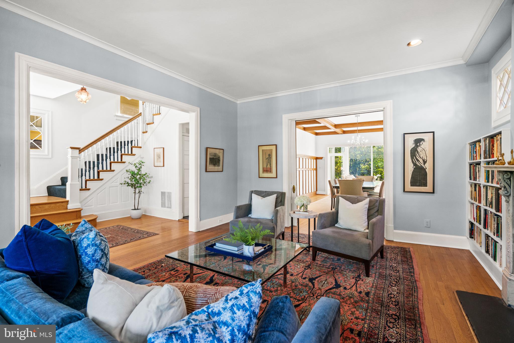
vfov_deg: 73.8
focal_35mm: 16
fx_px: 228
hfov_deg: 96.7
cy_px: 172
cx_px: 257
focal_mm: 16
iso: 800
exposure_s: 1/8
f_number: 4
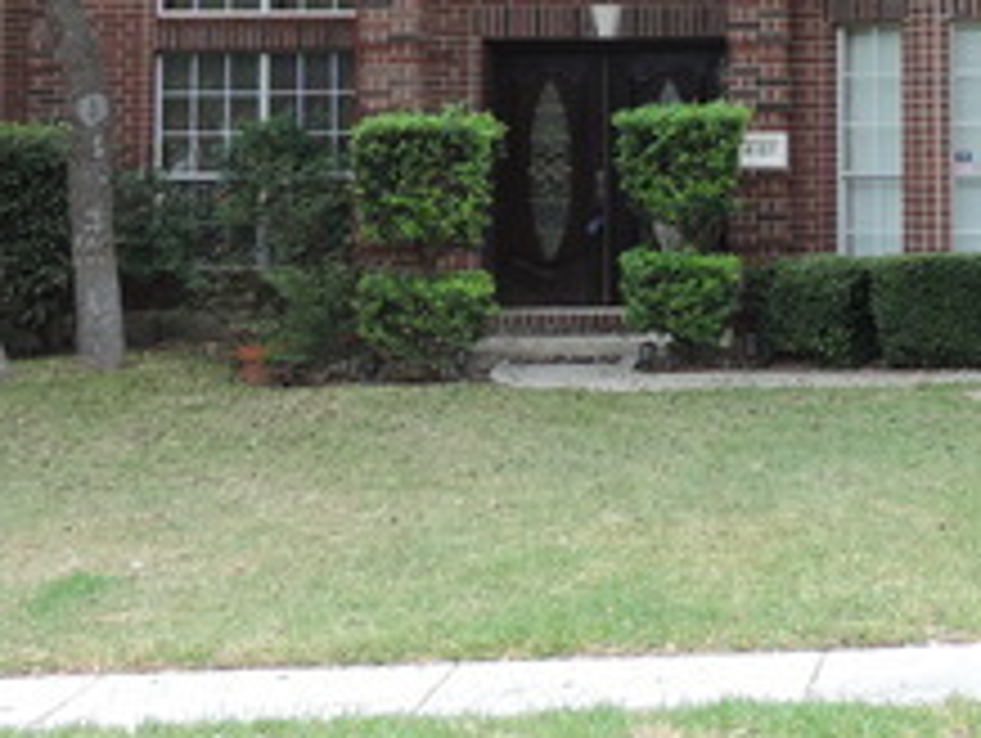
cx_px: 792
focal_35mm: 88
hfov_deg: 21.9
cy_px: -36
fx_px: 2497
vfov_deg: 16.4
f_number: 3.1
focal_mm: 5.3
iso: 80
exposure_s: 1/100
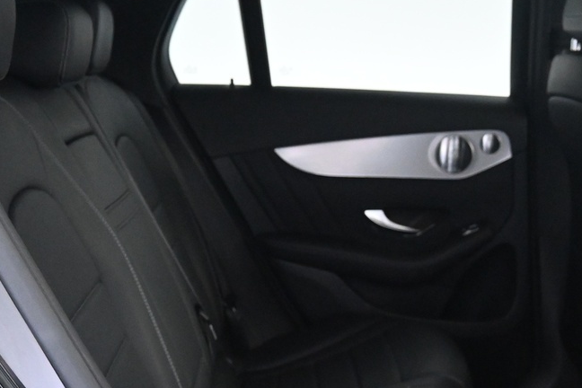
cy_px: 378
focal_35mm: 60
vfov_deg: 21.9
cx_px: 396
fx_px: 970
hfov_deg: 33.1
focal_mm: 16
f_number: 3.5
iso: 4000
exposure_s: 1/30
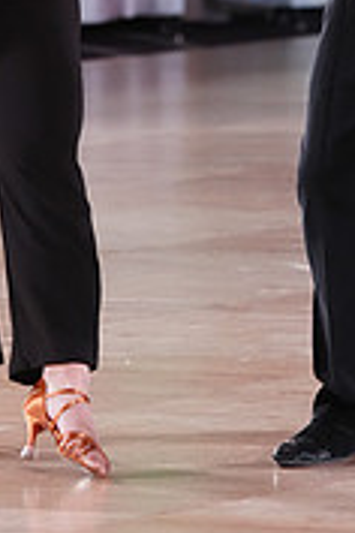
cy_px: -178
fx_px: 7321
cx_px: 170
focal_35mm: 495
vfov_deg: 4.2
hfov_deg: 2.8
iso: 3200
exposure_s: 1/400
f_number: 4
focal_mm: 151
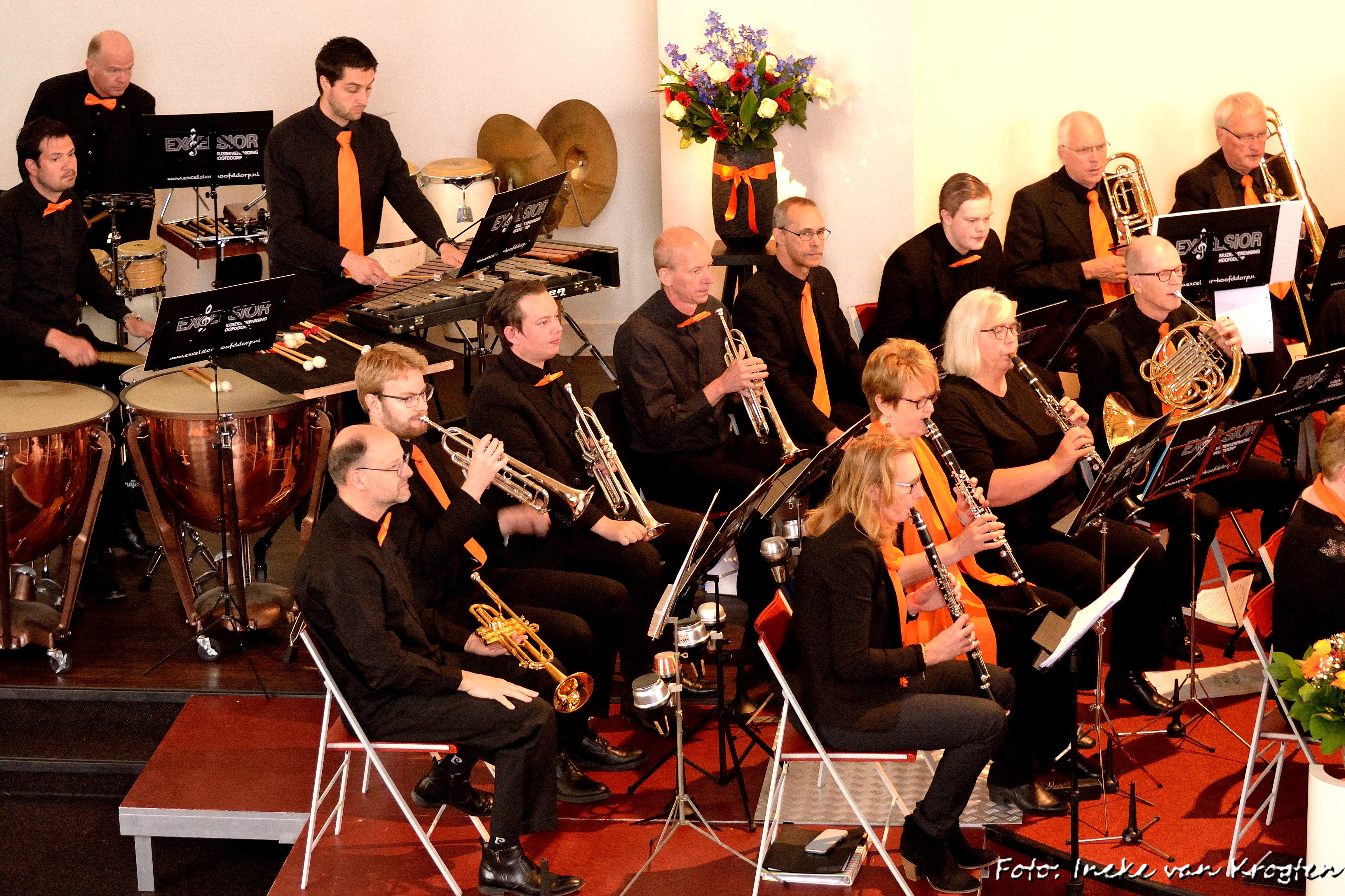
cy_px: 448
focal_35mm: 105
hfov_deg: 19.5
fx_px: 3923
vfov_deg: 13.0
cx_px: 672
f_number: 4.5
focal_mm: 70
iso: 1600
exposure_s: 1/25
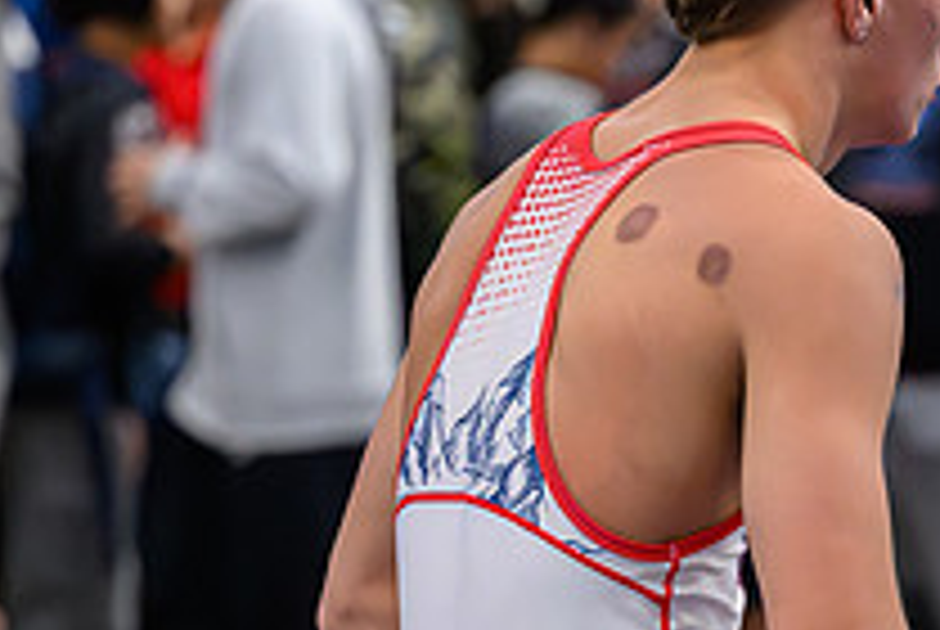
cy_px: 413
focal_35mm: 361
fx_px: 9439
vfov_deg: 3.8
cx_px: 806
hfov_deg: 5.7
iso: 12800
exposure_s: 1/640
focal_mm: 115
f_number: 2.8
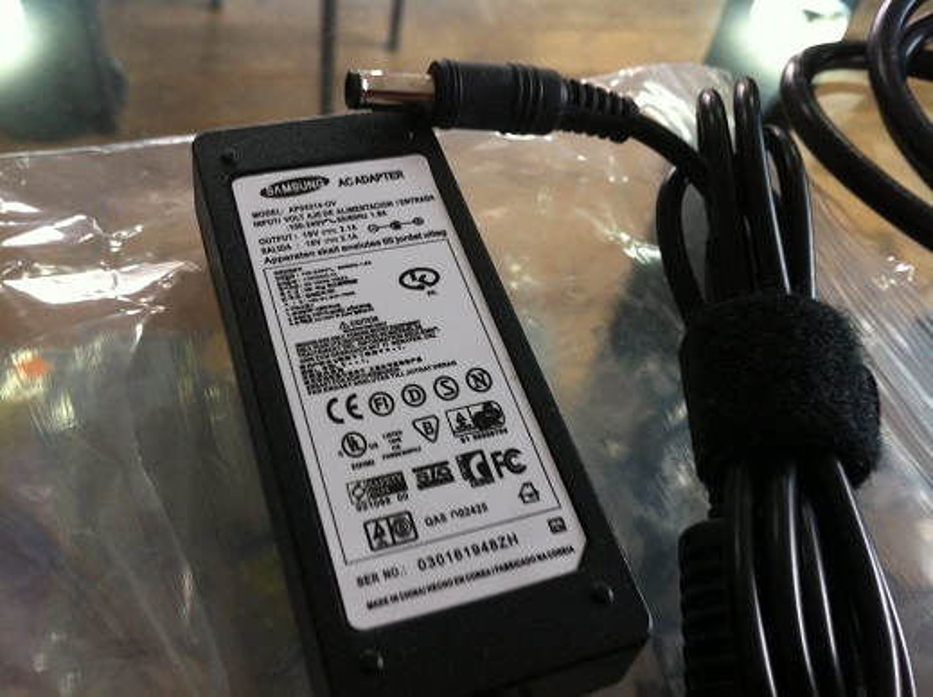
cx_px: 466
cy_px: 348
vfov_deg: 40.6
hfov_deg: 52.7
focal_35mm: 35
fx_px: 942
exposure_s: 1/15
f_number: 2.8
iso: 80
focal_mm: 3.85
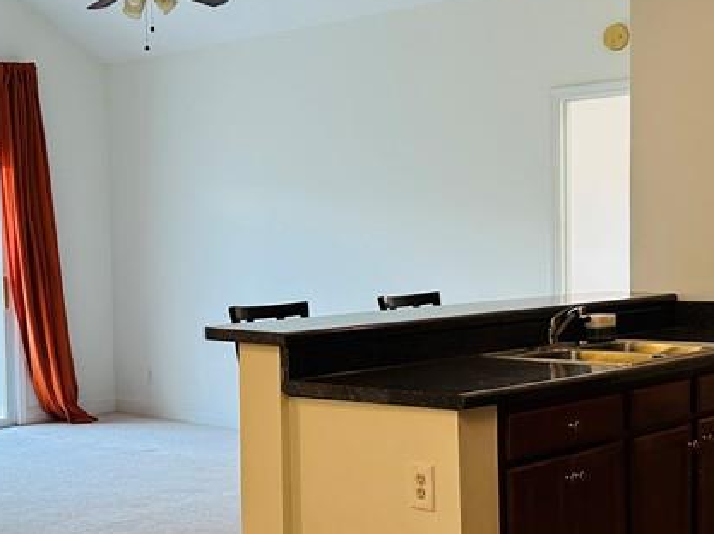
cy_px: 303
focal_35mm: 59
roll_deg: +1.1
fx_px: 1216
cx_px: 223
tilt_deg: -2.9
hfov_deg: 32.4
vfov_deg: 24.8
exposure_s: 1/120
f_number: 1.78
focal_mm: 6.86
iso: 160
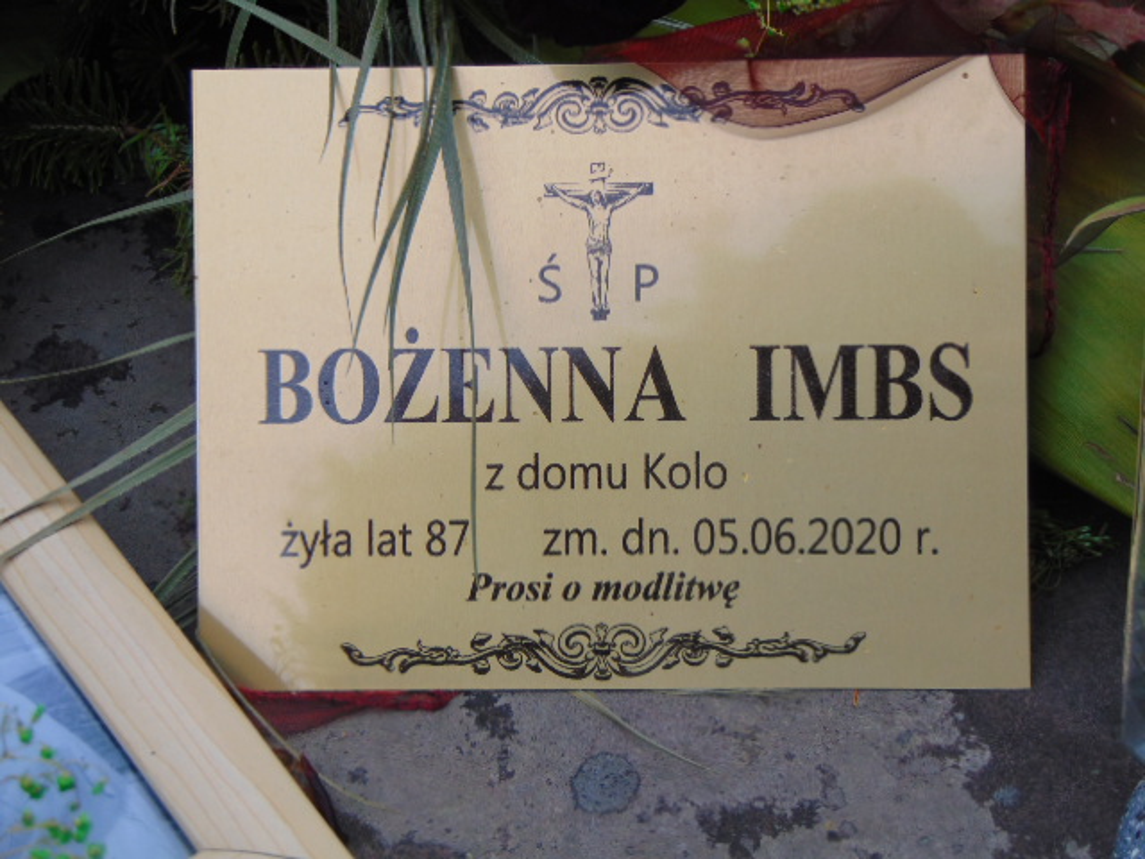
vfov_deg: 13.7
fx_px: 3572
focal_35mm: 108
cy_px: 430
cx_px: 572
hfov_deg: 18.2
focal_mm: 19.4
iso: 80
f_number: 3.9
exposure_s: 1/640
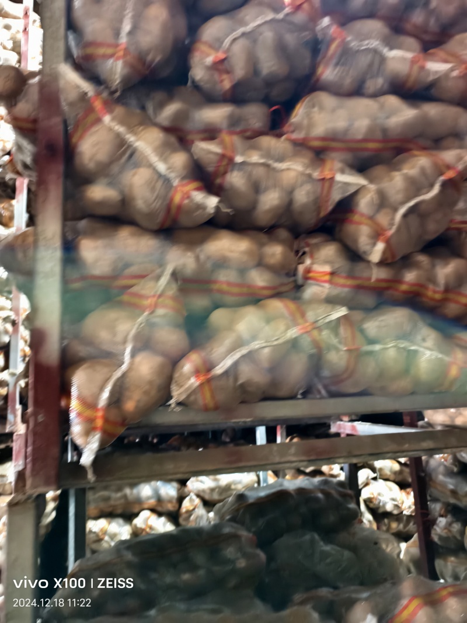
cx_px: 234
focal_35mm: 23
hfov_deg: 58.9
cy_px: 312
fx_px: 414
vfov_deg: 73.9
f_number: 1.57
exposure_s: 1/7.69
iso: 5161
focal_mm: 5.6
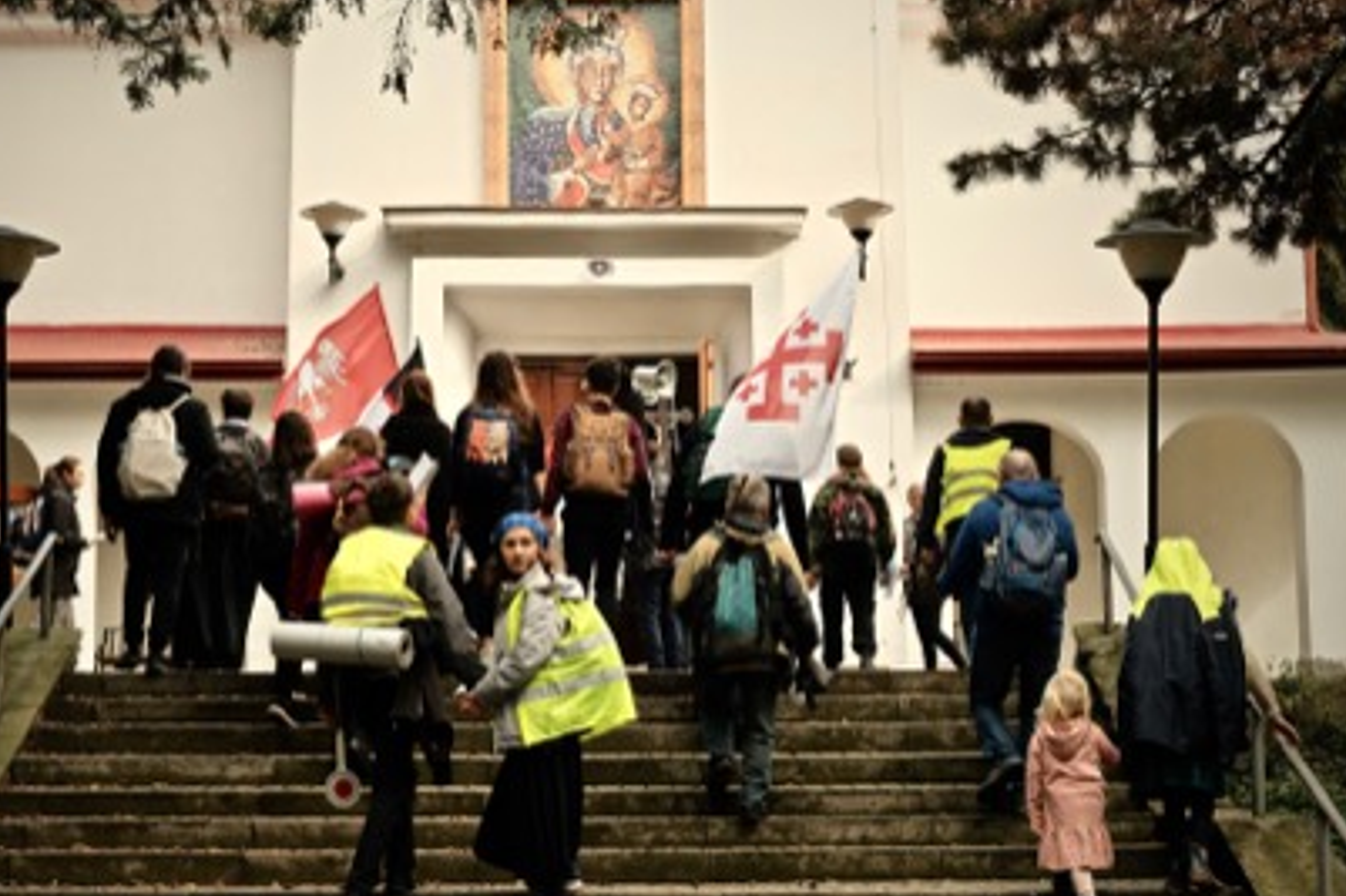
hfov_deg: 27.7
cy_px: 520
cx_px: 601
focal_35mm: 73
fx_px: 2728
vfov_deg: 18.6
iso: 400
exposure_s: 1/340
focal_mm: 40.7
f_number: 6.4
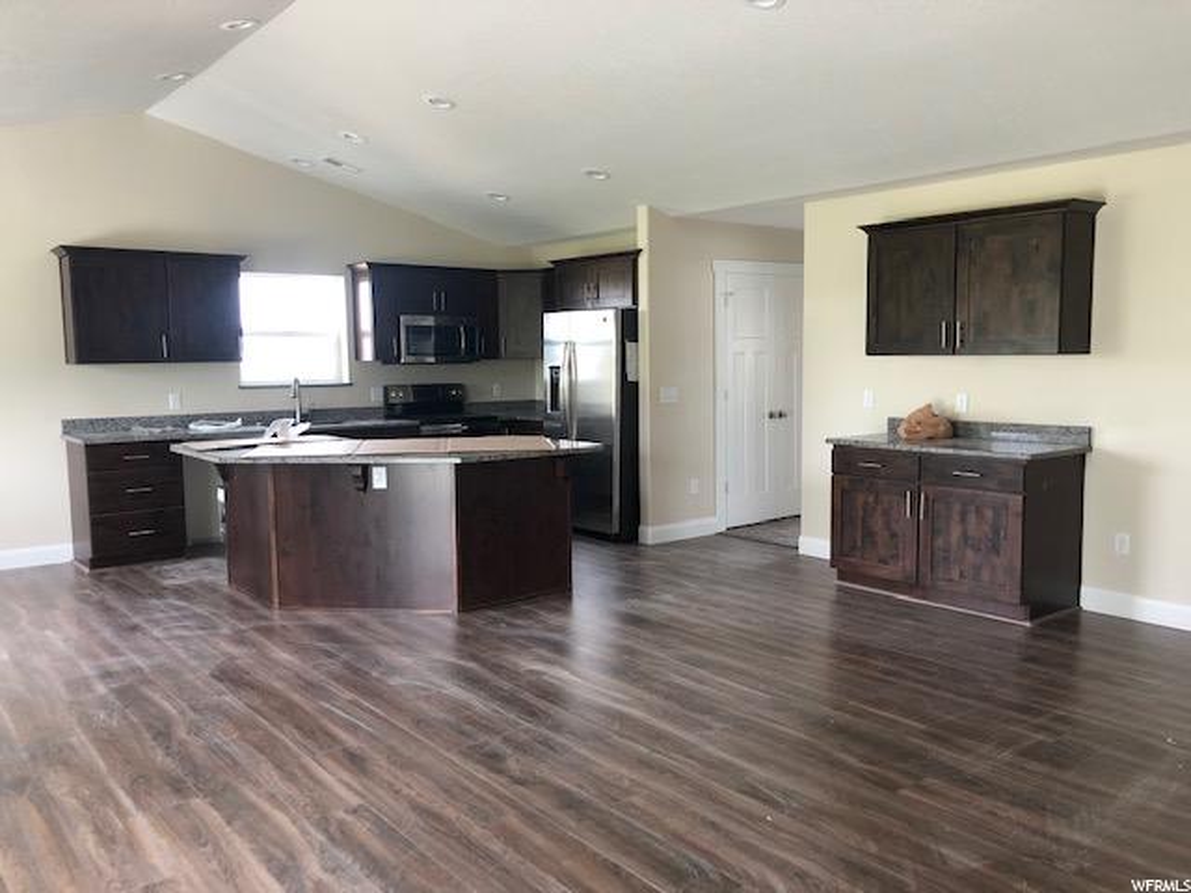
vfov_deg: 49.7
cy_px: 446
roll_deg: +0.3
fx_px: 963
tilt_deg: -5.3
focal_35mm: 28
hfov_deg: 63.4
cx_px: 596
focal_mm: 4
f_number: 1.8
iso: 32
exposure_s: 1/30
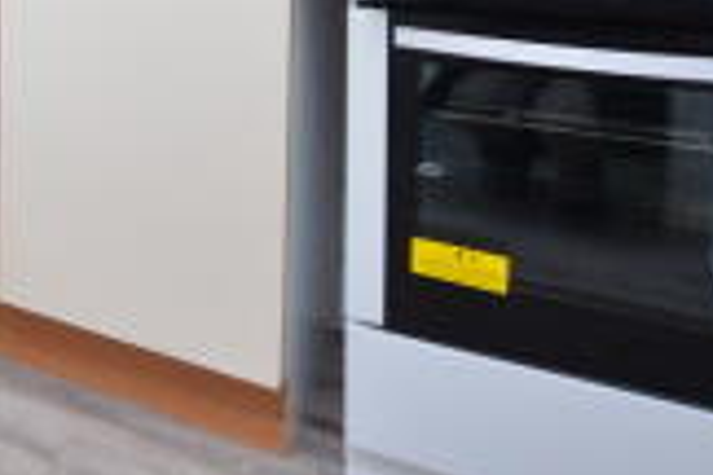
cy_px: -121
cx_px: -154
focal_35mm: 44
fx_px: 871
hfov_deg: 34.8
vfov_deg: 26.5
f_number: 7.1
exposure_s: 1/60
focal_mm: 10
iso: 800
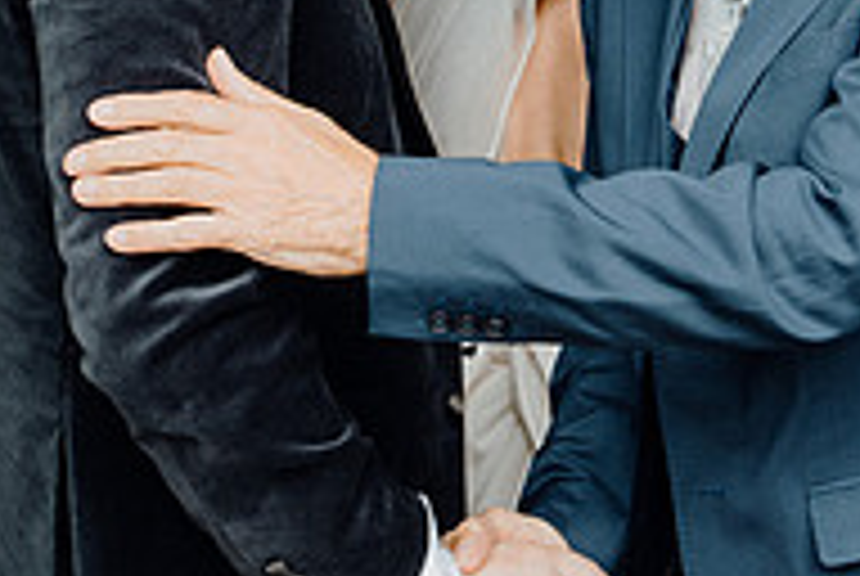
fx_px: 2105
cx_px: 711
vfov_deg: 15.3
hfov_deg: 22.7
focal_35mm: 88
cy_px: -20
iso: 320
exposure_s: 1/200
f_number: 3.5
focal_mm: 29
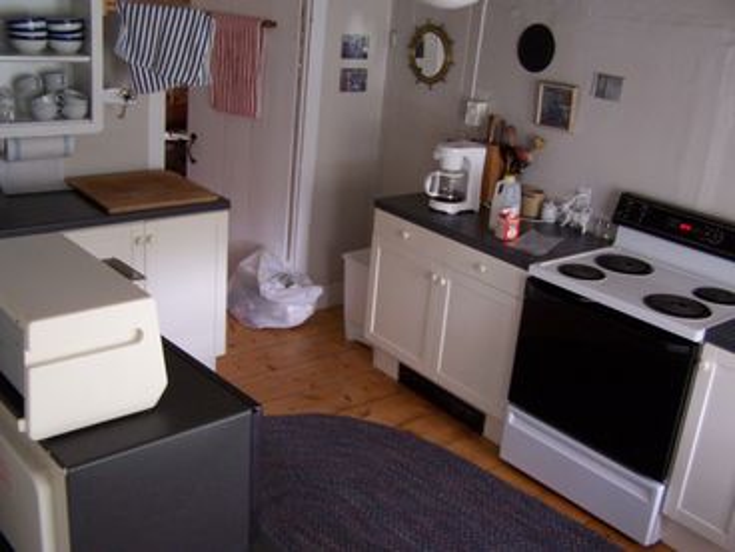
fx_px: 807
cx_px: 368
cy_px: 276
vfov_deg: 37.7
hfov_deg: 49.0
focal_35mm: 38
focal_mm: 6.3
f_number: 2.8
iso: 140
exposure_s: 1/8
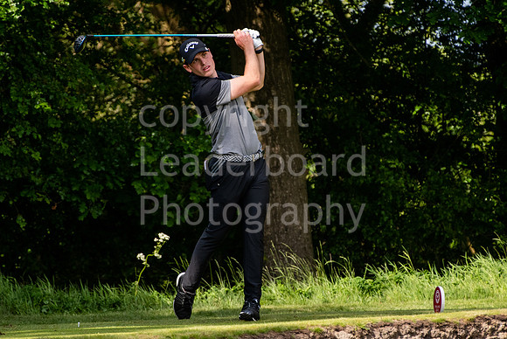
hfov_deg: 2.7
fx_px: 10605
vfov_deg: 1.8
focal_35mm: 752
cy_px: 170
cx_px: 255
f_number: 5.6
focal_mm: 500
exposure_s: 1/1600
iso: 1000
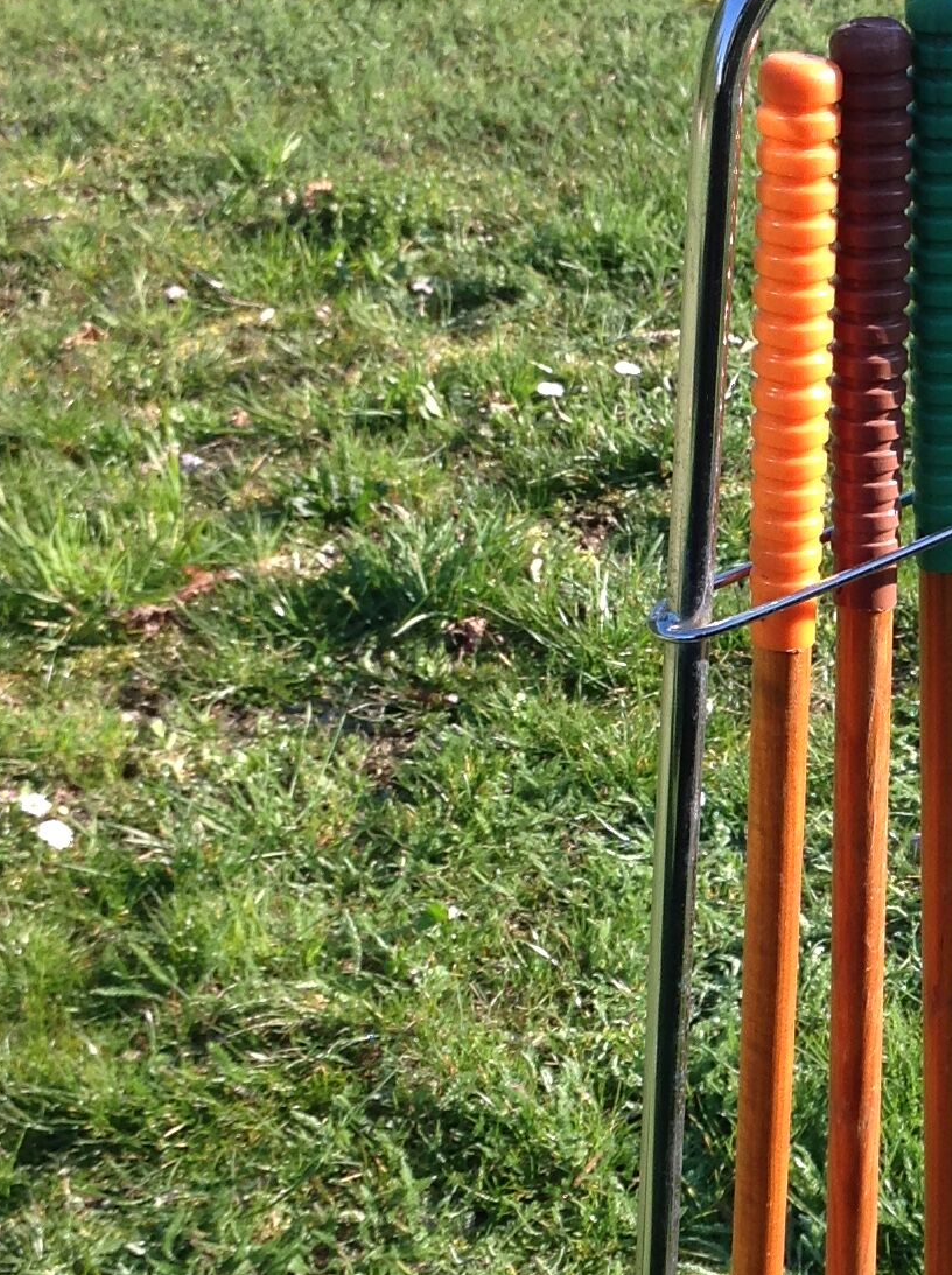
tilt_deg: -35.4
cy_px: 943
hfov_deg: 17.2
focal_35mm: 83
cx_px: 1028
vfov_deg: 23.4
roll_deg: +3.5
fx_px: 3052
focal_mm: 4.28
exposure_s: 1/465
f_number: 2.4
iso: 50
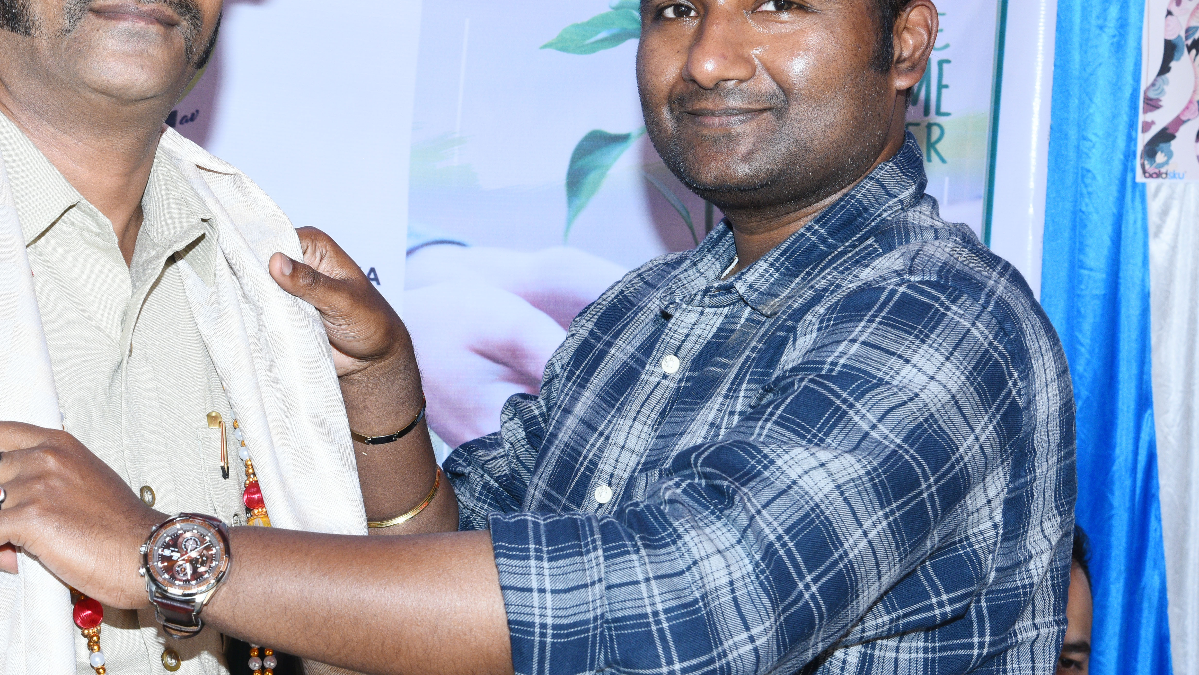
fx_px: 2734
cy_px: 182
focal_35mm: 86
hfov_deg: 24.5
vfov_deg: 14.0
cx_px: 348
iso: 500
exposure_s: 1/125
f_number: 9
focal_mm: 55
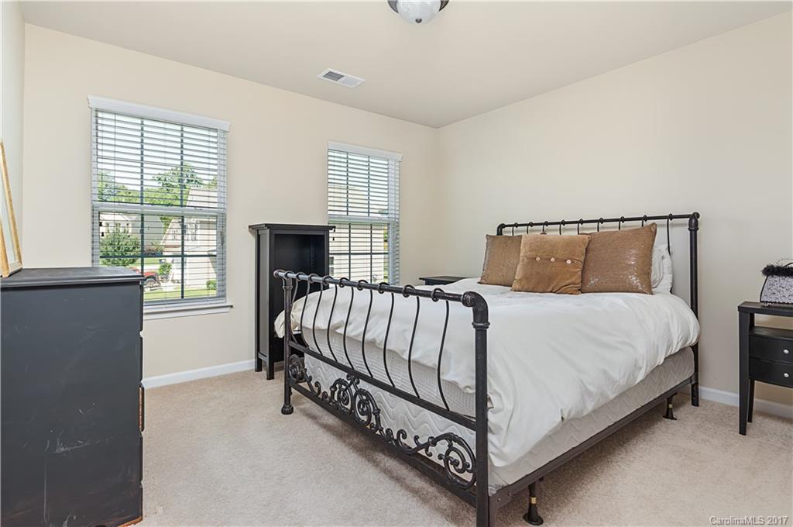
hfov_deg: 95.1
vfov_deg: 71.9
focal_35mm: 16
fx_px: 363
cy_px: 264
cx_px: 396
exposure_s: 1/60
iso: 200
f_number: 9
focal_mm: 11
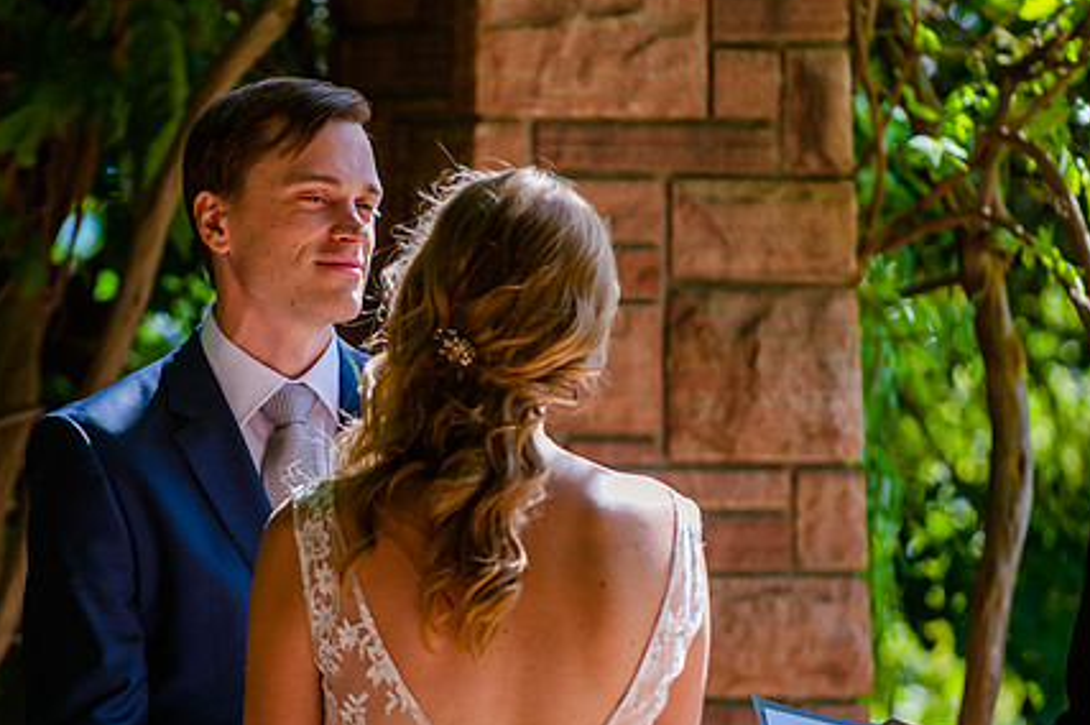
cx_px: 462
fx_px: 9500
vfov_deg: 4.4
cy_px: 357
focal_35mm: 314
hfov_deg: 6.6
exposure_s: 1/320
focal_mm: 200
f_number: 4
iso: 200
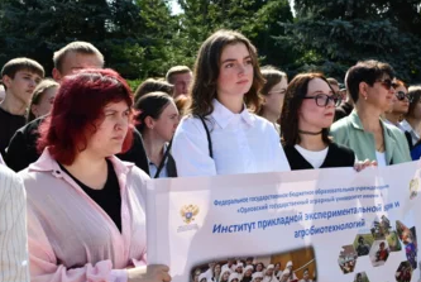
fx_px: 562
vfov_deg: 28.1
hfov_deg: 40.9
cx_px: 248
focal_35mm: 48
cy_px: 116
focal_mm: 27
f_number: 9
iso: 200
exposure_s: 1/320
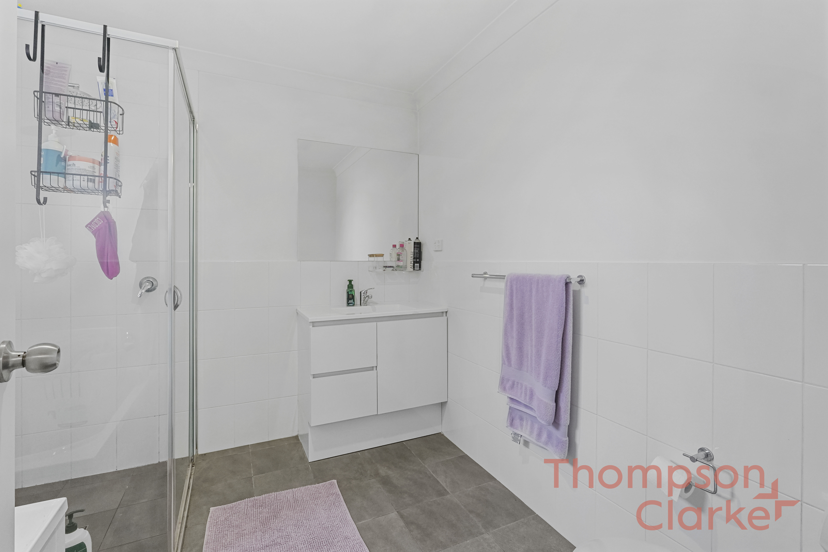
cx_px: 414
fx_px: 379
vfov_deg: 72.1
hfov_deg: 95.0
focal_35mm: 16
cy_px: 276
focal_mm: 11
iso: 5000
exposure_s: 1/30
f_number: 9
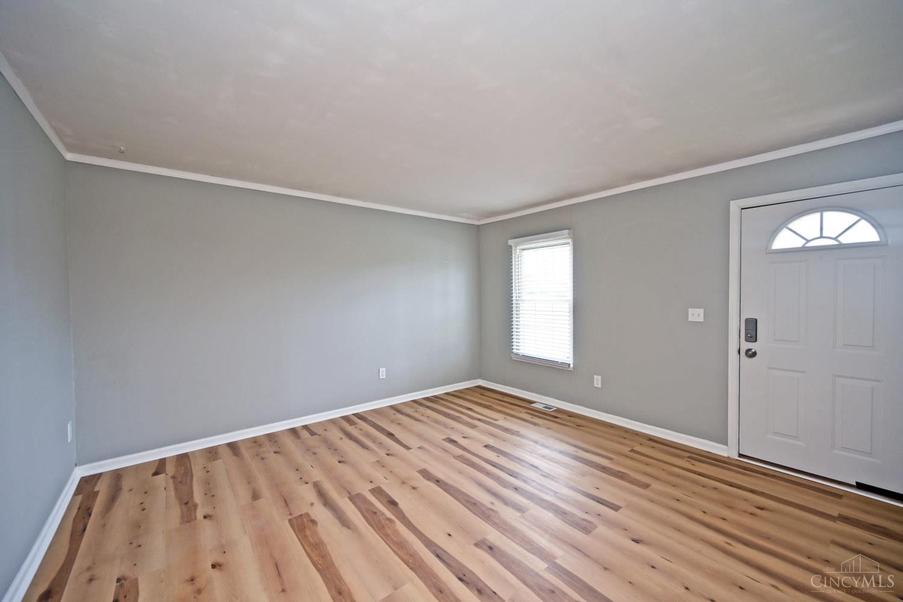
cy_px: 301
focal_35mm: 14
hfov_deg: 104.3
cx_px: 452
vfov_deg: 81.2
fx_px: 351
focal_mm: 14
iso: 200
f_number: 4.5
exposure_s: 1/80
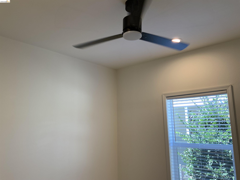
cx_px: 120
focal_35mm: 29
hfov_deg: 61.7
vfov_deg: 48.2
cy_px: 90
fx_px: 201
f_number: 1.8
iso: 50
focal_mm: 3
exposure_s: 1/120
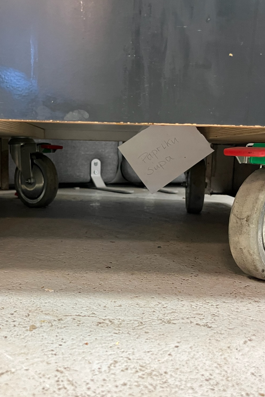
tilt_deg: -6.8
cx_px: 87
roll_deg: -1.8
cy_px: 200
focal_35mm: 37
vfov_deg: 51.9
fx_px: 409
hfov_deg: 35.6
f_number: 1.6
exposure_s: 1/50
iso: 400
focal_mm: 5.1
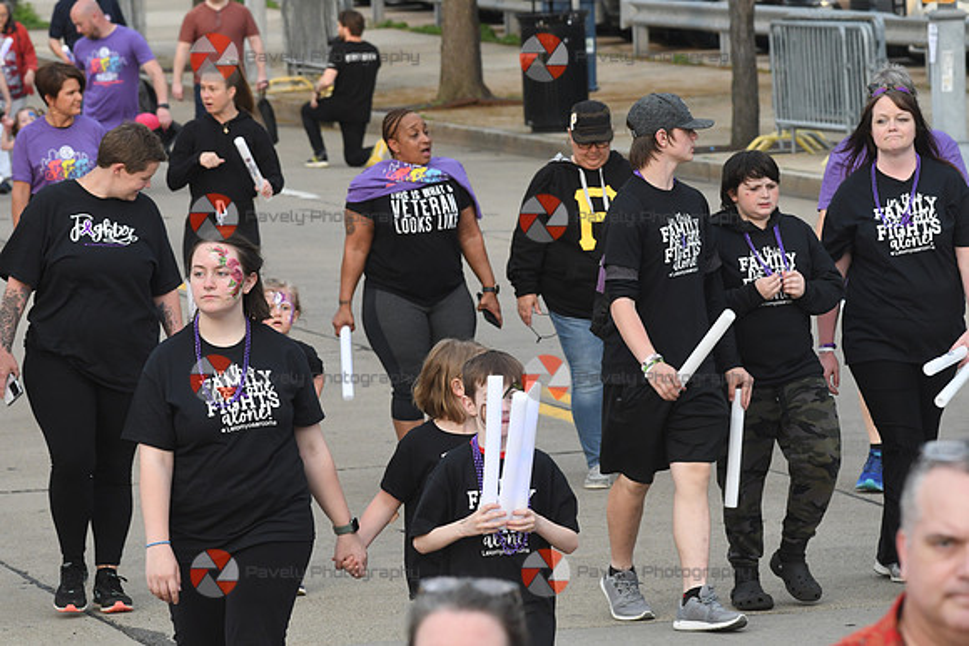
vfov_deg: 5.6
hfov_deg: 8.3
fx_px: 6663
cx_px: 484
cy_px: 323
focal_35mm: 248
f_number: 9
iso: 1250
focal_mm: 165
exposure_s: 1/250
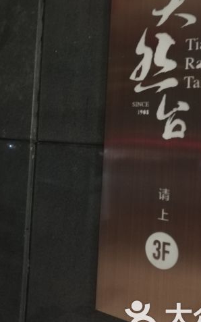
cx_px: 117
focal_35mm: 42
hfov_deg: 30.5
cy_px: 115
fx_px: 368
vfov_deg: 46.7
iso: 1250
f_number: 2
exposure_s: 1/12.5
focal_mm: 4.04
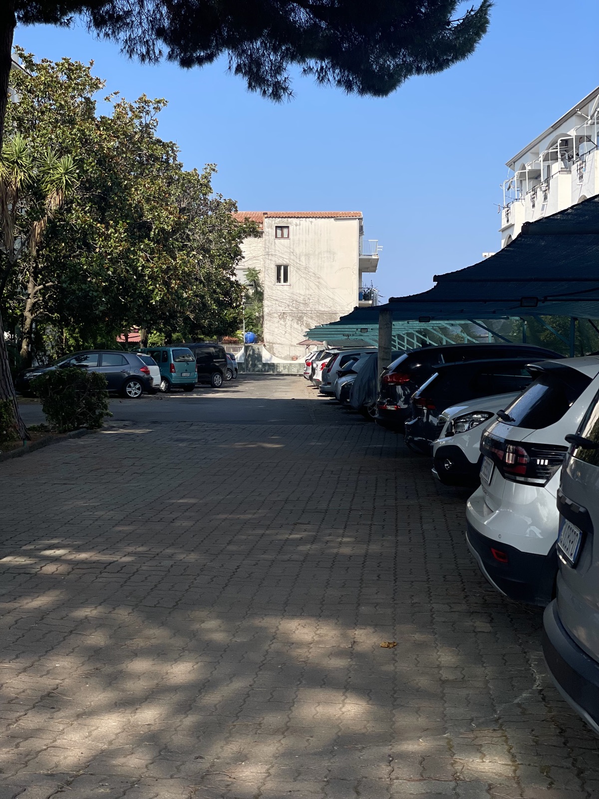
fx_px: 1200
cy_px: 400
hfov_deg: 28.0
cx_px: 300
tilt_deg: -2.4
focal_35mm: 52
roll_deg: +0.1
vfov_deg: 36.8
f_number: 2
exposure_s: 1/3195
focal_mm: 6
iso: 32
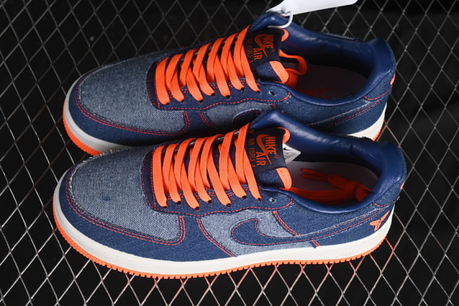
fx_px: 956
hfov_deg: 27.0
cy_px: 153
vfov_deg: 18.2
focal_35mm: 75
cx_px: 230
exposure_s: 1/60
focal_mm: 50
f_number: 6.3
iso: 160
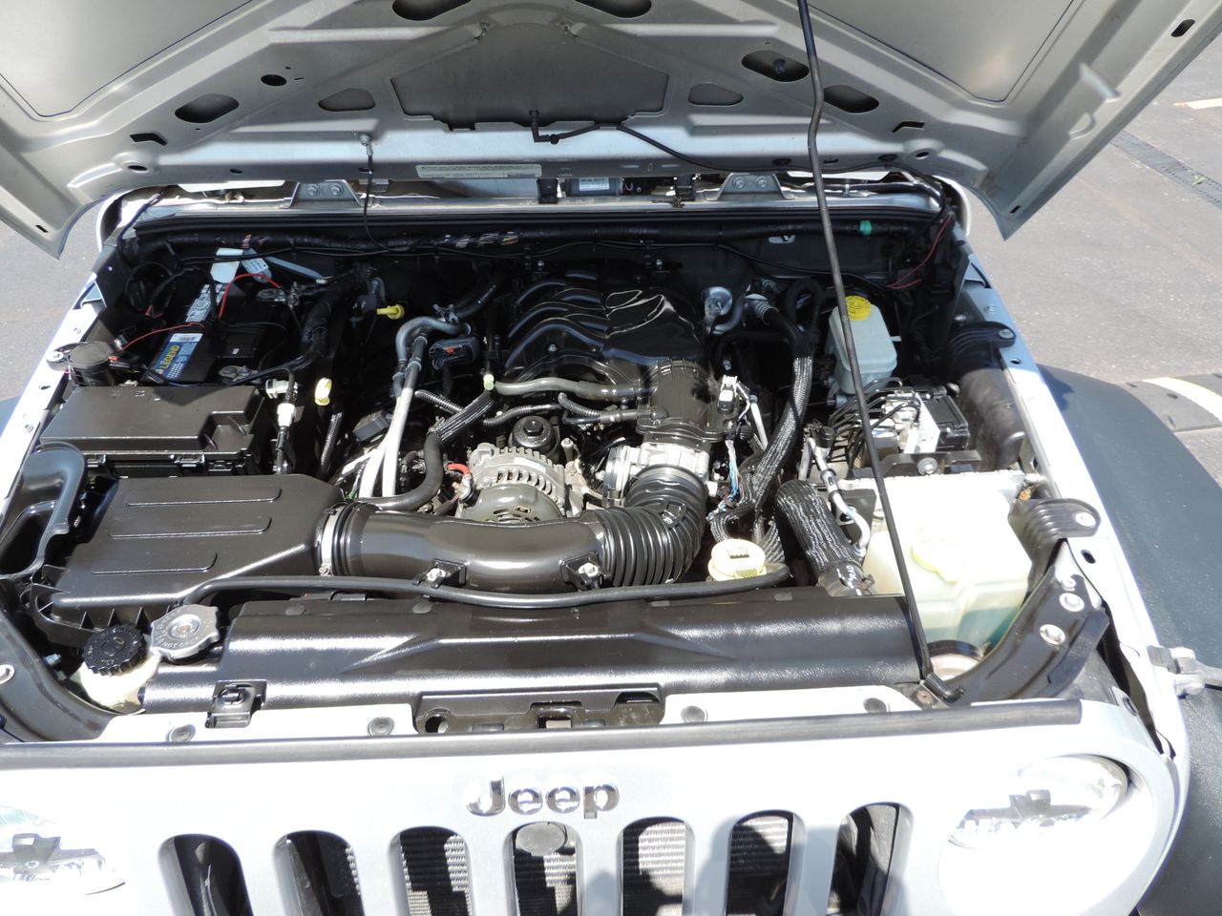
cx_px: 611
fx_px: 847
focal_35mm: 24
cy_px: 458
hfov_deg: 71.6
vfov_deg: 56.8
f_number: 3
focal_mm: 4.3
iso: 80
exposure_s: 1/250
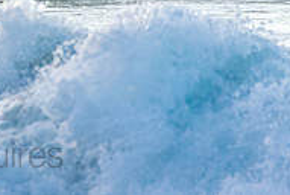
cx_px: -55
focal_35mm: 2184
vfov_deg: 0.6
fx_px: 17620
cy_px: -98
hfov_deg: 0.9
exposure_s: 1/1250
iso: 800
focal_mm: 480
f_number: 5.6
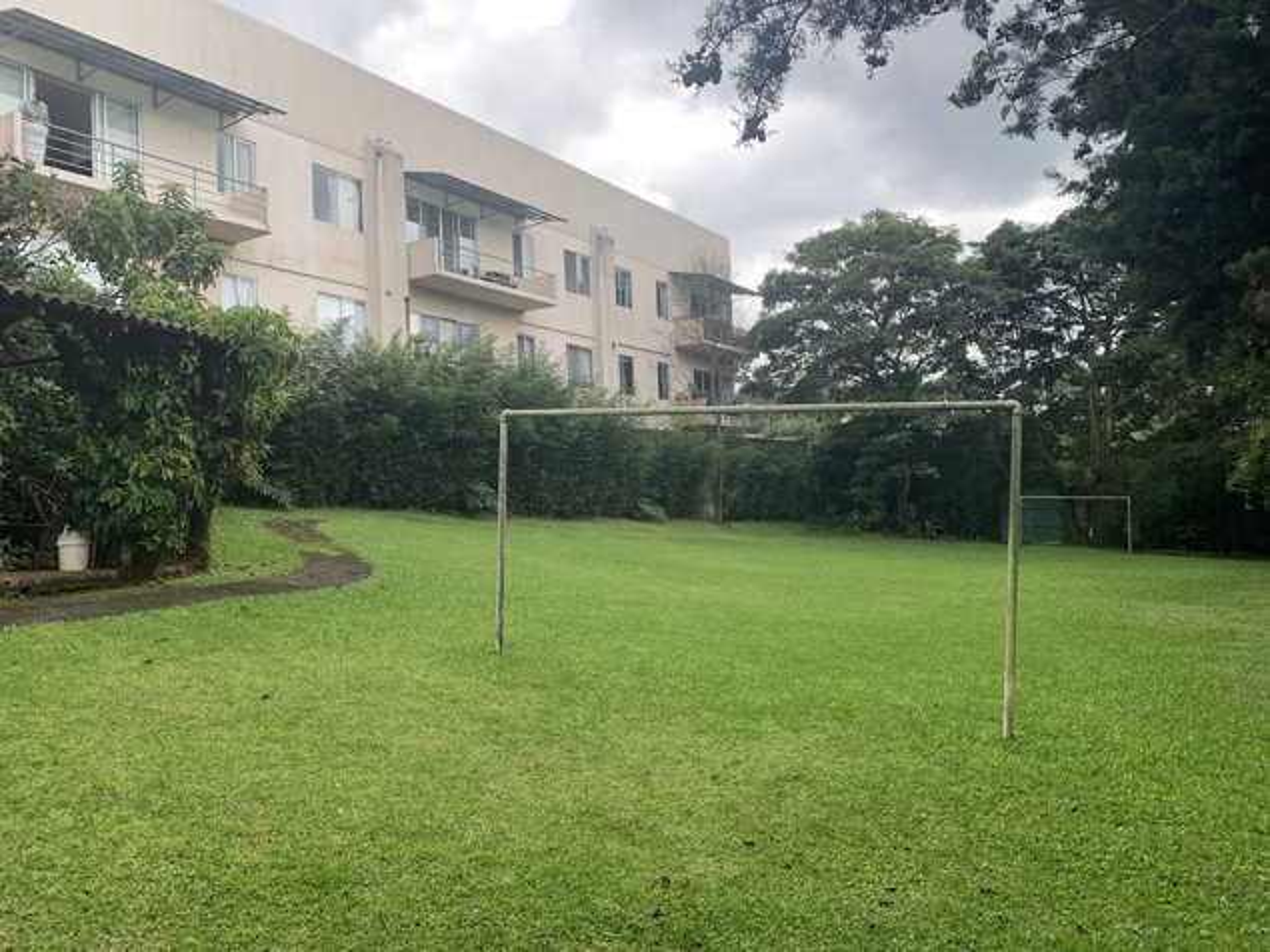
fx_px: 954
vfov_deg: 53.0
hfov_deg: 67.3
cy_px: 476
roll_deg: +2.2
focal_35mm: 26
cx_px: 635
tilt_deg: +2.3
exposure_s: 1/382
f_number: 1.8
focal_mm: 4.25
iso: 25
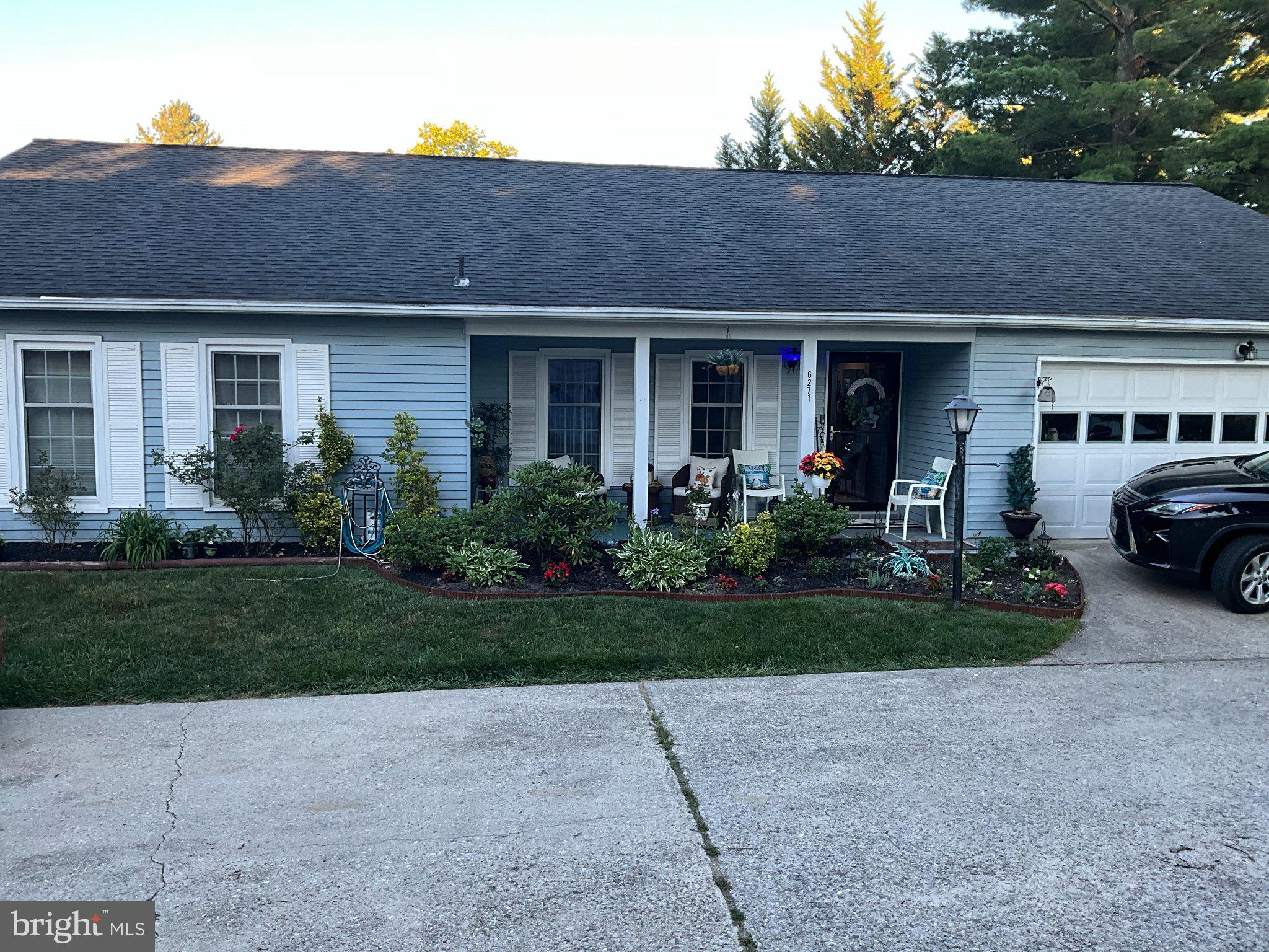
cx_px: 634
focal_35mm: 29
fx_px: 1063
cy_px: 476
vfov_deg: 48.2
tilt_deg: -5.5
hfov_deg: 61.7
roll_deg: -0.2
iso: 32
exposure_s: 1/122
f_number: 1.8
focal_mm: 3
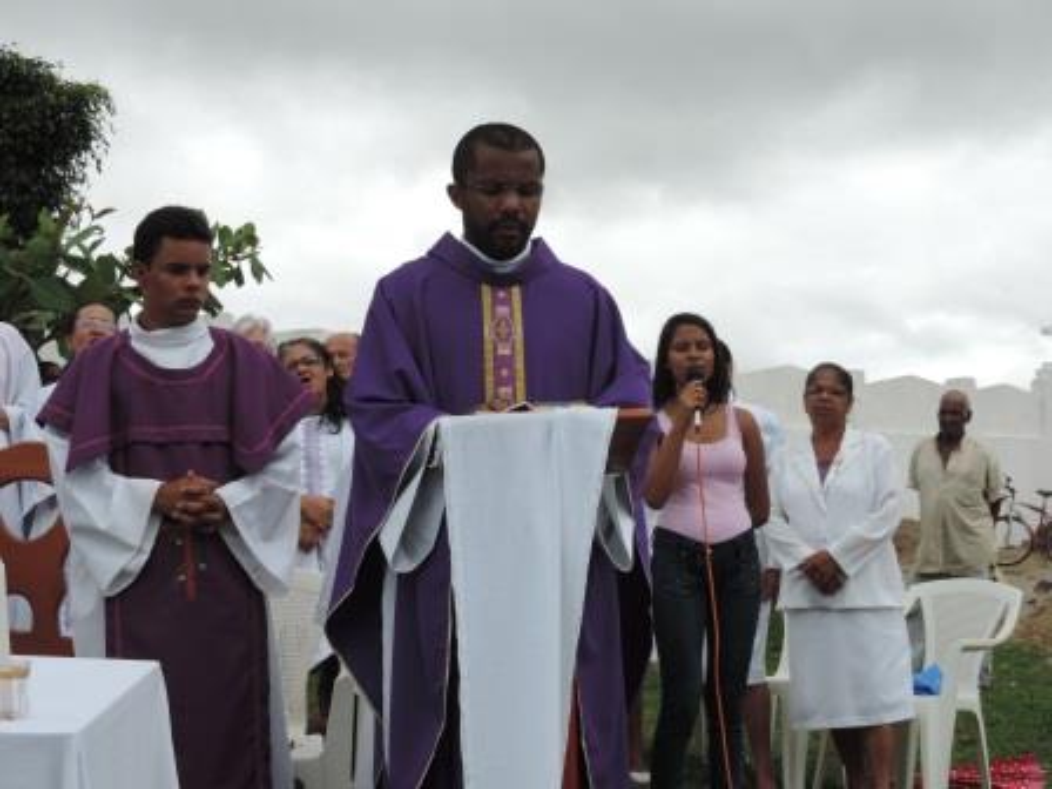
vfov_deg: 26.6
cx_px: 526
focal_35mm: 55
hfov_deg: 34.9
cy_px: 394
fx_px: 1671
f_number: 3.7
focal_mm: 9.8
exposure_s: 1/800
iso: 80
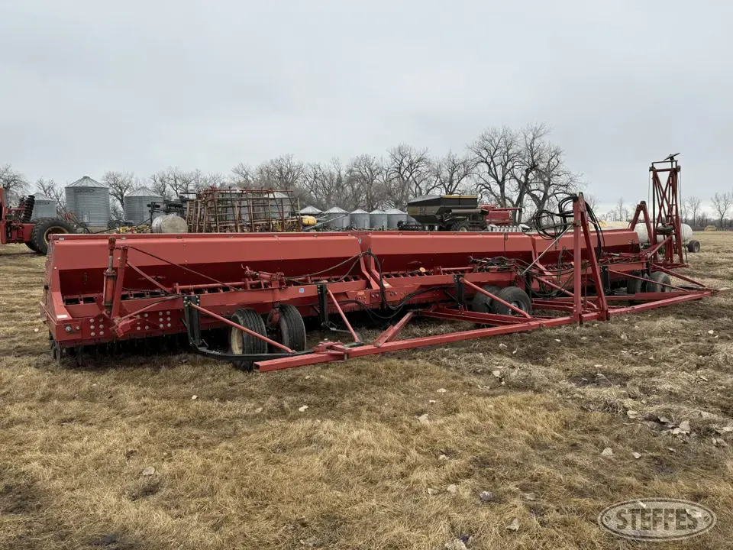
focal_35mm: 24
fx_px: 508
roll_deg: +2.4
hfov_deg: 71.6
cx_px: 366
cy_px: 275
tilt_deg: -2.7
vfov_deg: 56.8
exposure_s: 1/671
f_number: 1.78
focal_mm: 6.86
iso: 80
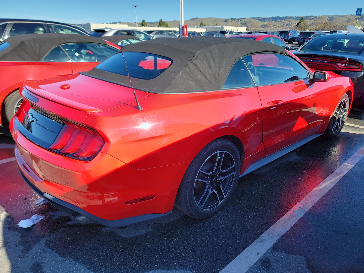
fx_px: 252
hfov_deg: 71.6
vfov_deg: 56.8
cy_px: 136
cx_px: 182
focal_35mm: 24
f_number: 1.8
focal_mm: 6.7
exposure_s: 1/342
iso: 50
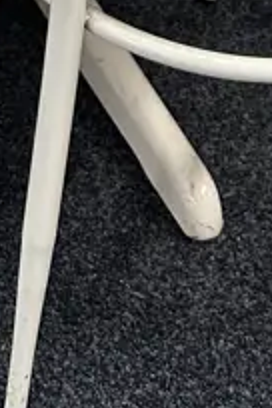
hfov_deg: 10.9
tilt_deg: -22.1
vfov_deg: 13.6
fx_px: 1417
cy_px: -452
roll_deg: -2.1
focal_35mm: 125
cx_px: 46
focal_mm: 6.86
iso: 200
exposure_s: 1/100
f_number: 1.78
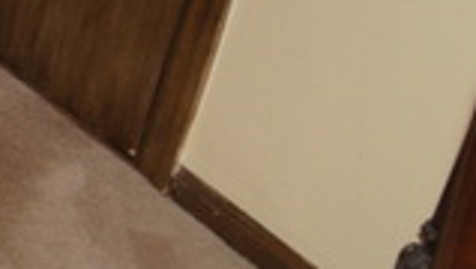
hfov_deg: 13.2
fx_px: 1795
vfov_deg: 8.6
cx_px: -452
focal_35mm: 142
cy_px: 88
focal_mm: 18
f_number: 5.6
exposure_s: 1/125
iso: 200
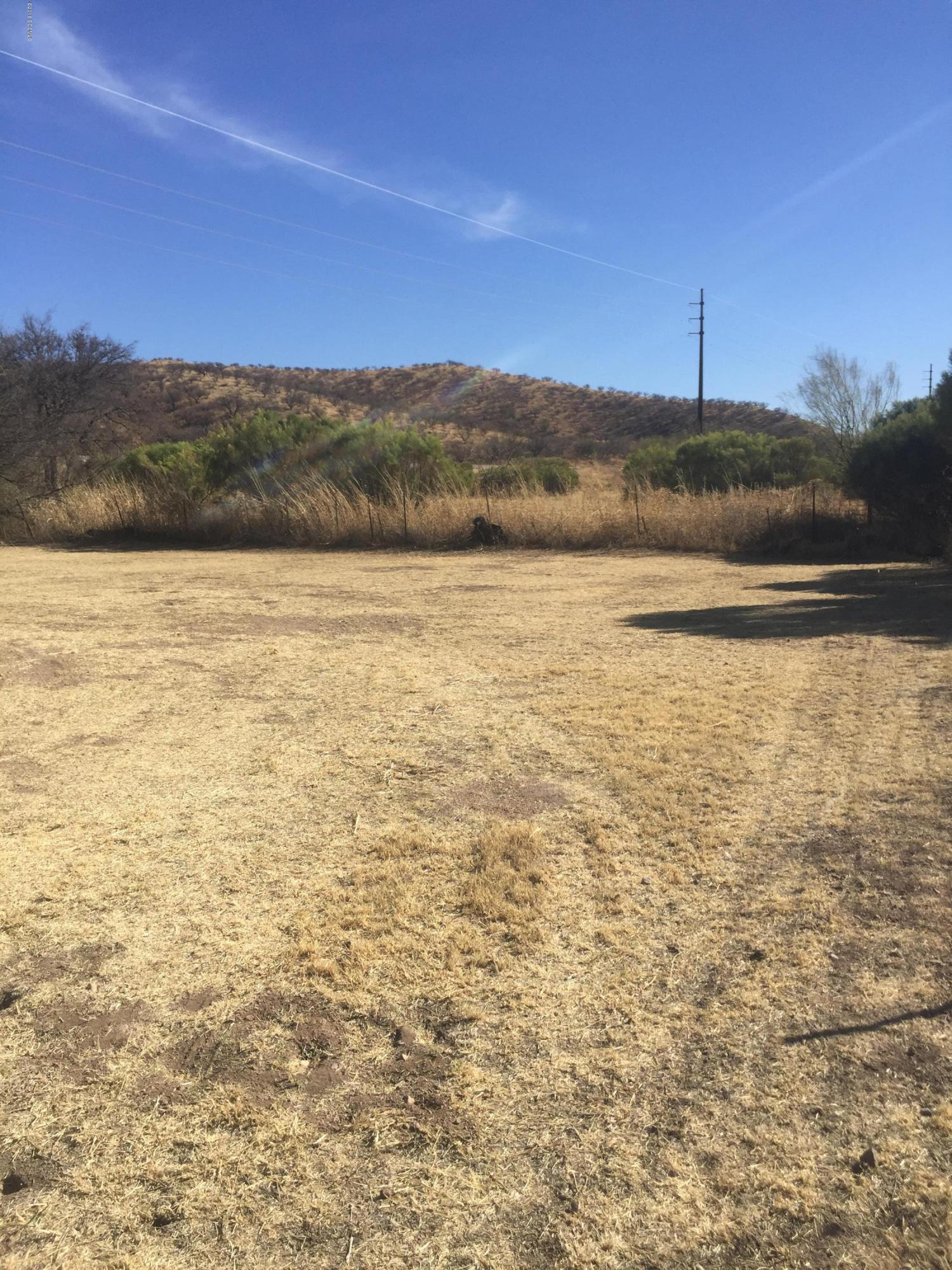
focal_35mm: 29
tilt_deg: -8.2
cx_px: 476
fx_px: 1063
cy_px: 635
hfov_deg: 48.2
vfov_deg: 61.7
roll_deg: +0.9
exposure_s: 1/2198
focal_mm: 4.15
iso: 32
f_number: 2.2
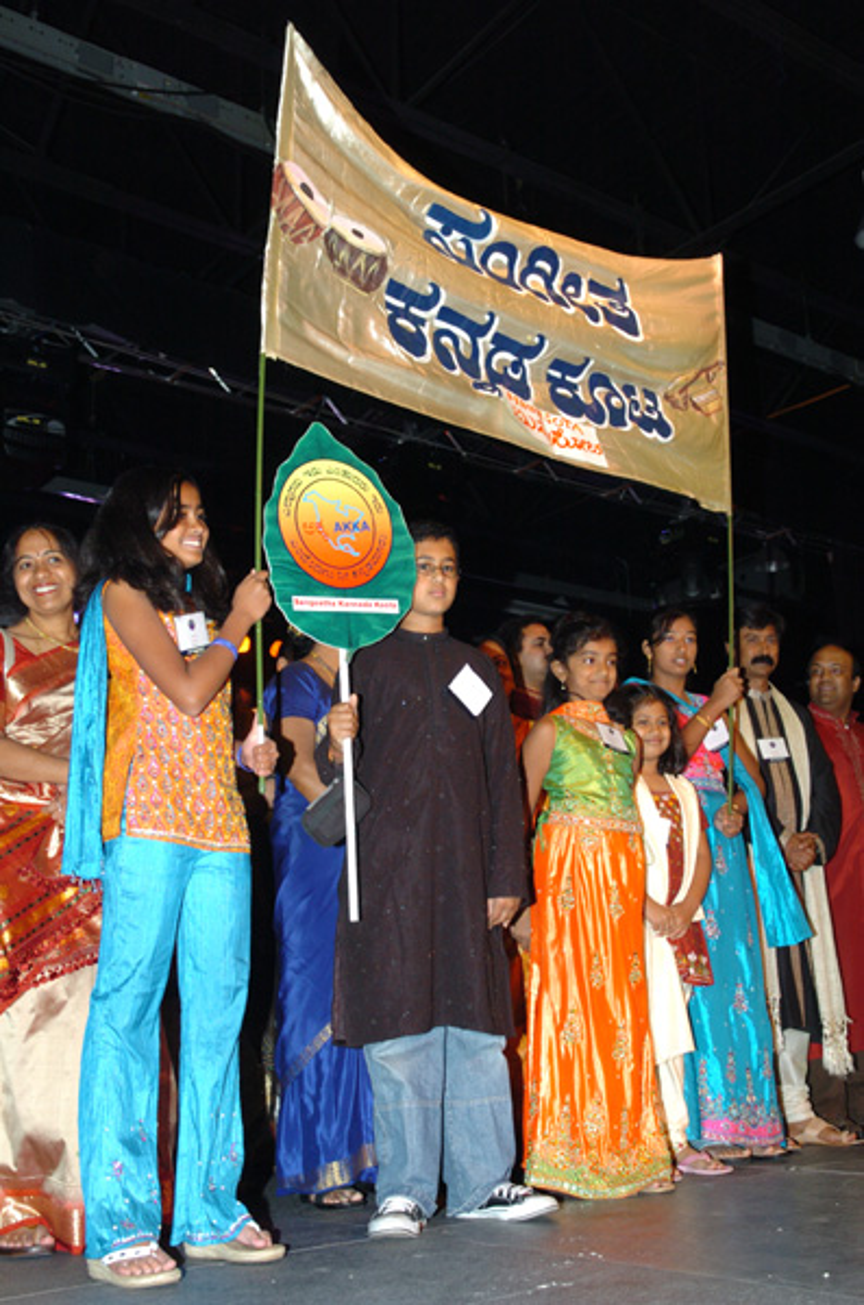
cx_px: 432
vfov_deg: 49.7
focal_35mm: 39
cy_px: 652
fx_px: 1411
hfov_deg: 34.0
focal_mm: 26
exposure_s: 1/200
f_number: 4.5
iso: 400
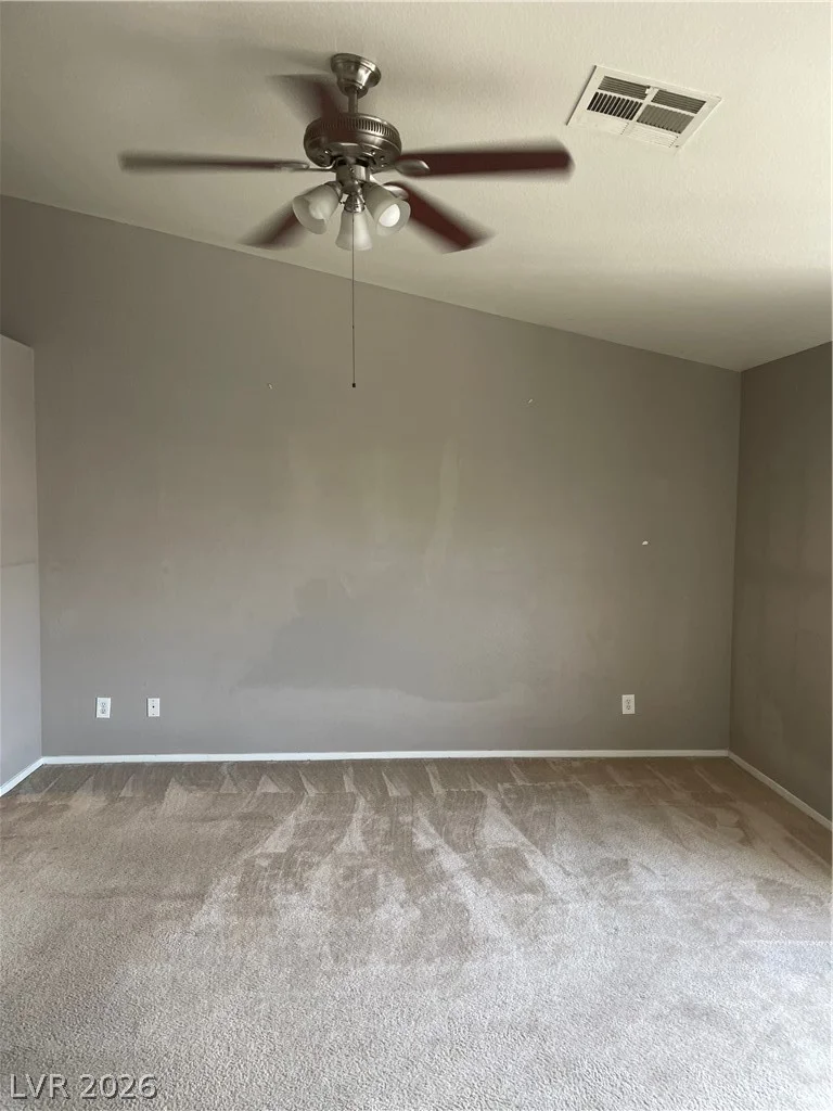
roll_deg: +0.1
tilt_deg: -1.6
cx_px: 416
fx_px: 834
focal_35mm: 26
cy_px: 556
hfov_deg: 53.1
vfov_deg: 67.3
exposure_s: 1/60
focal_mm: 4.2
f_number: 1.6
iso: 64
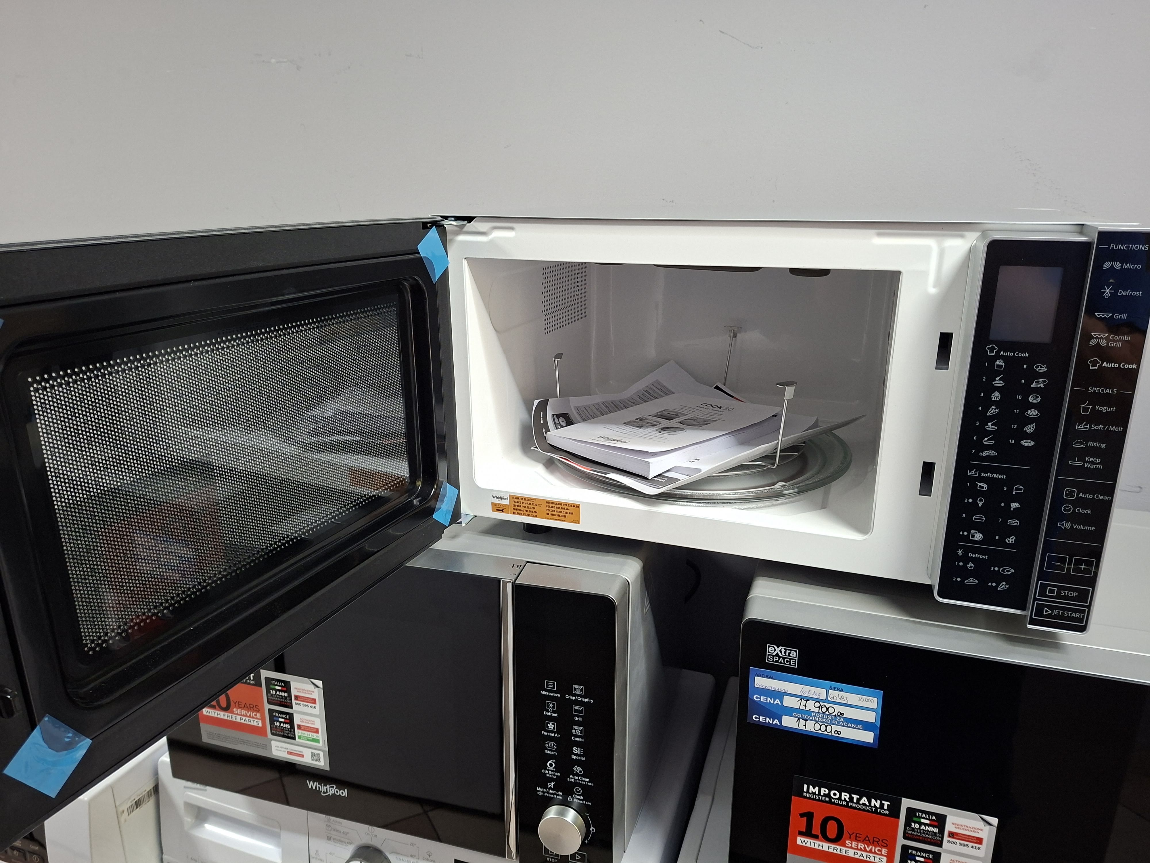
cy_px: 432
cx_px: 575
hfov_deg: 73.9
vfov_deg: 58.9
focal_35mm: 23
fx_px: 764
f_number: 1.8
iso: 320
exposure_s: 1/33
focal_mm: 5.54
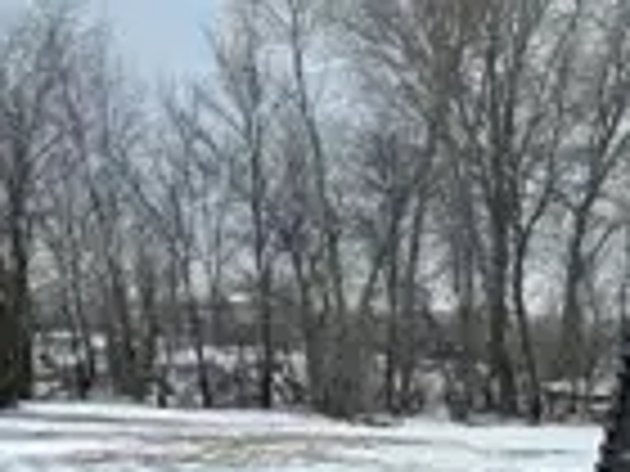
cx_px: 1134
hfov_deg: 11.2
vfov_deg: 8.2
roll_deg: +0.5
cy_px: 1205
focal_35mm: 164
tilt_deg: -14.9
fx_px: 2985
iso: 80
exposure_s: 1/2155
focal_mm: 6.86
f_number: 1.78
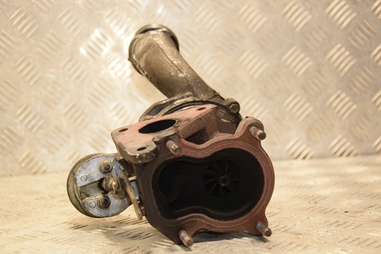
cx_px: 190
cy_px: 127
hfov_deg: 27.0
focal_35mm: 75
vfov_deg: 18.2
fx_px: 793
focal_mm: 50
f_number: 5
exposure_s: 1/100
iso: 800
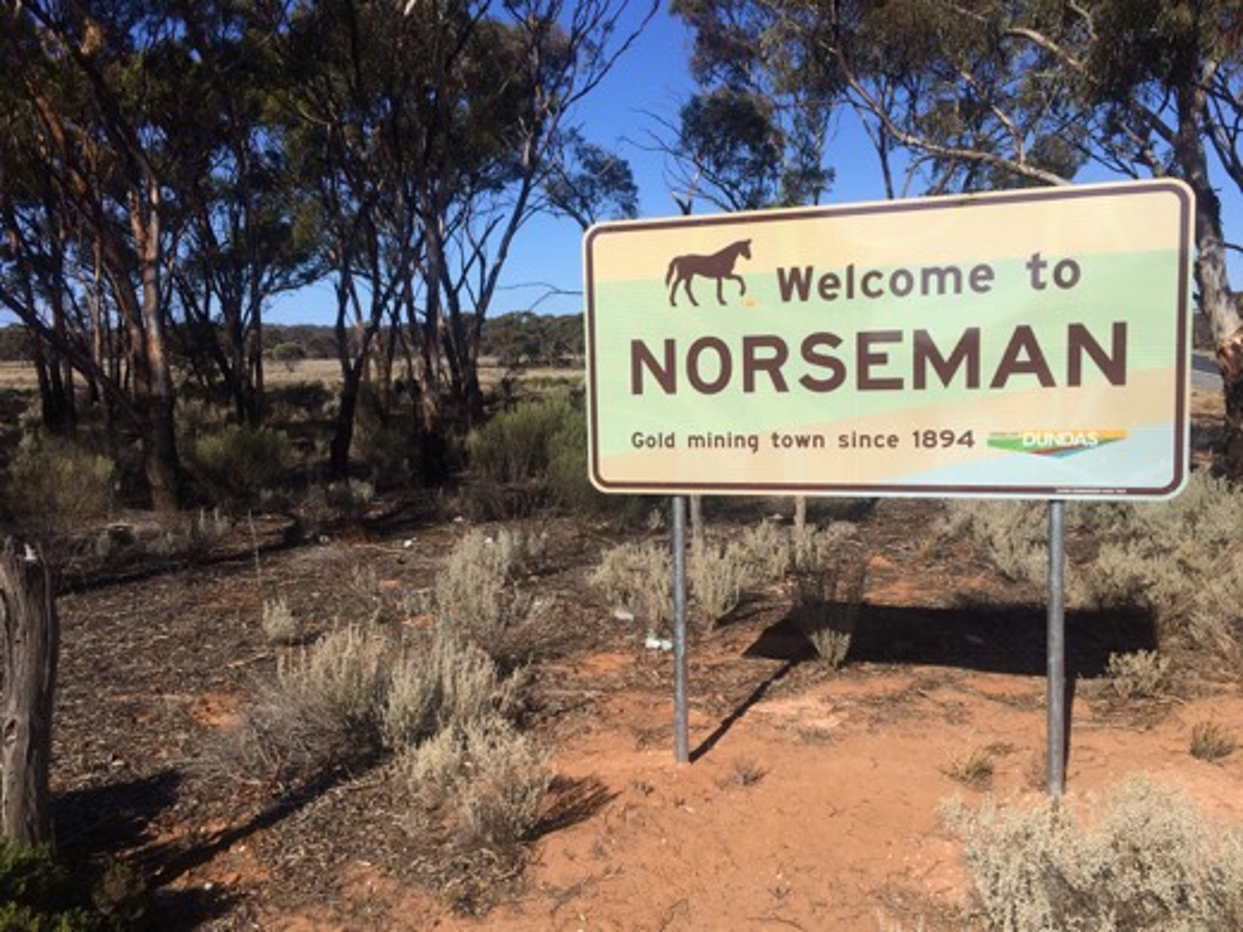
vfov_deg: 48.2
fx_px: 1041
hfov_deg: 61.7
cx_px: 622
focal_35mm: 29
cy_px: 466
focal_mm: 4.15
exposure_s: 1/2933
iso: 32
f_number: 2.2
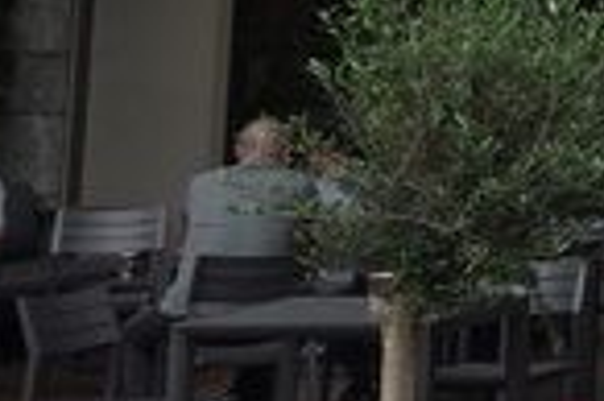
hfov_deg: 9.5
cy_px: -314
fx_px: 2782
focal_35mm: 166
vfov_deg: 8.0
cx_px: 1849
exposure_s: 1/30
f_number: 8
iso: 100
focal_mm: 8.8
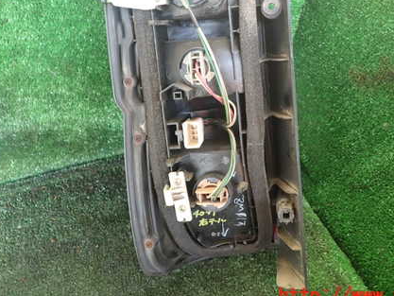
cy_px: 96
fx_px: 410
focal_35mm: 36
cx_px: 209
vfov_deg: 39.2
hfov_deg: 51.3
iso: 200
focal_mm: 4.5
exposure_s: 1/60
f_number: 2
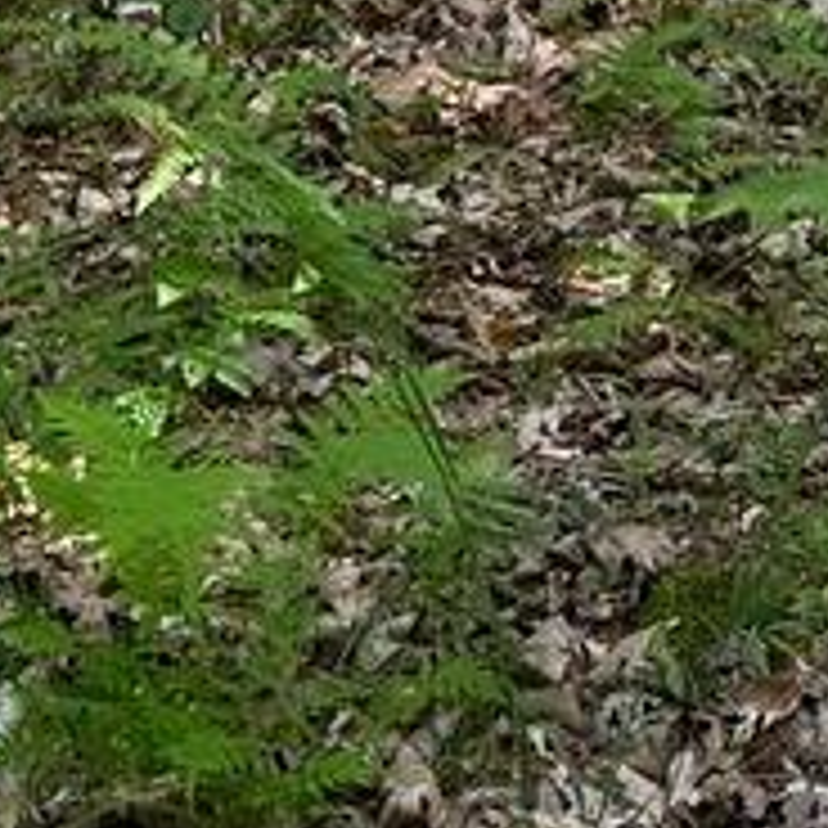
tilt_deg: -5.0
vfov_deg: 9.8
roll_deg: -2.6
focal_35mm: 166
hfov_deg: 10.5
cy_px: -801
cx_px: 729
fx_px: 4492
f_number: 1.78
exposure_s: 1/121
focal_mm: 6.86
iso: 50
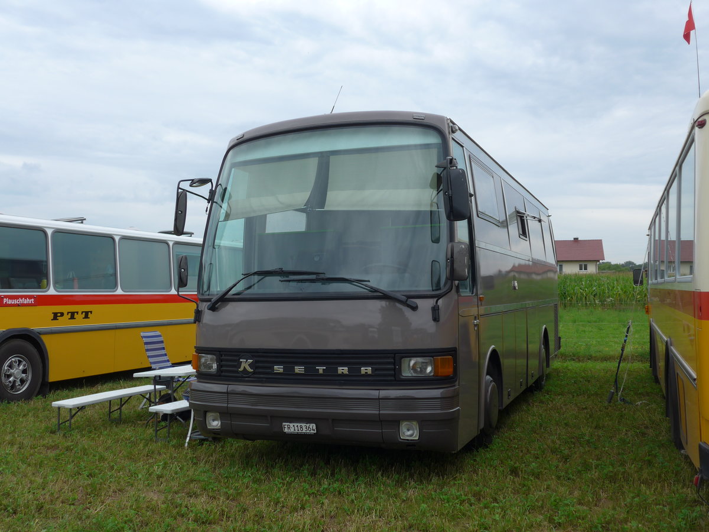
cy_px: 266
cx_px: 354
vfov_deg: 39.7
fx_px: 737
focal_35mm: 36
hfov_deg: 51.4
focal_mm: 7.5
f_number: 2.8
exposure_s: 1/640
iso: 80
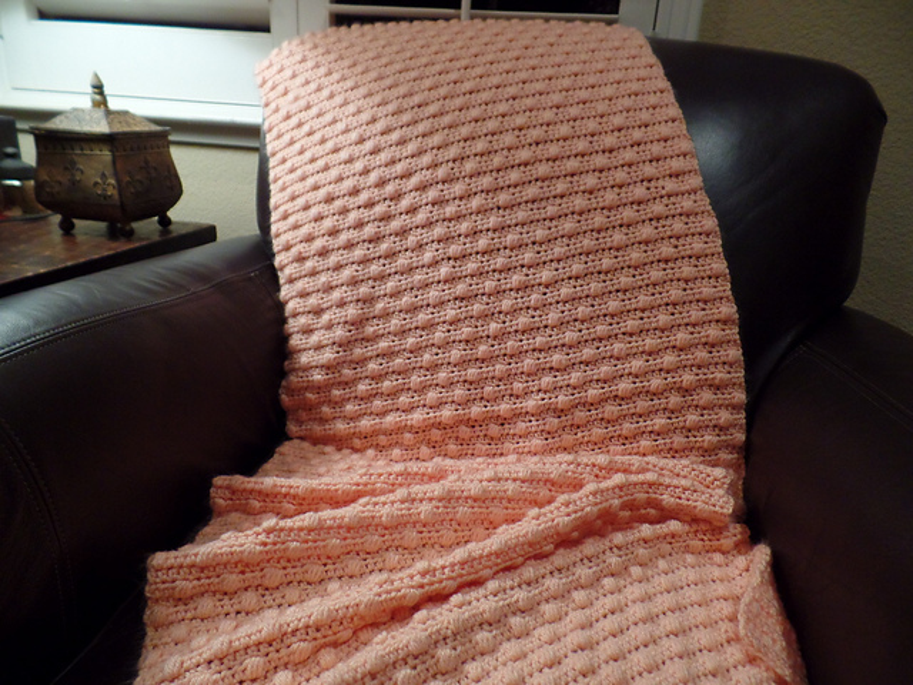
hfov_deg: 73.9
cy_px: 342
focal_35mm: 23
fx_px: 607
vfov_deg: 58.9
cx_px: 456
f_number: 2.8
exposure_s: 1/30
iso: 320
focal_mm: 4.1
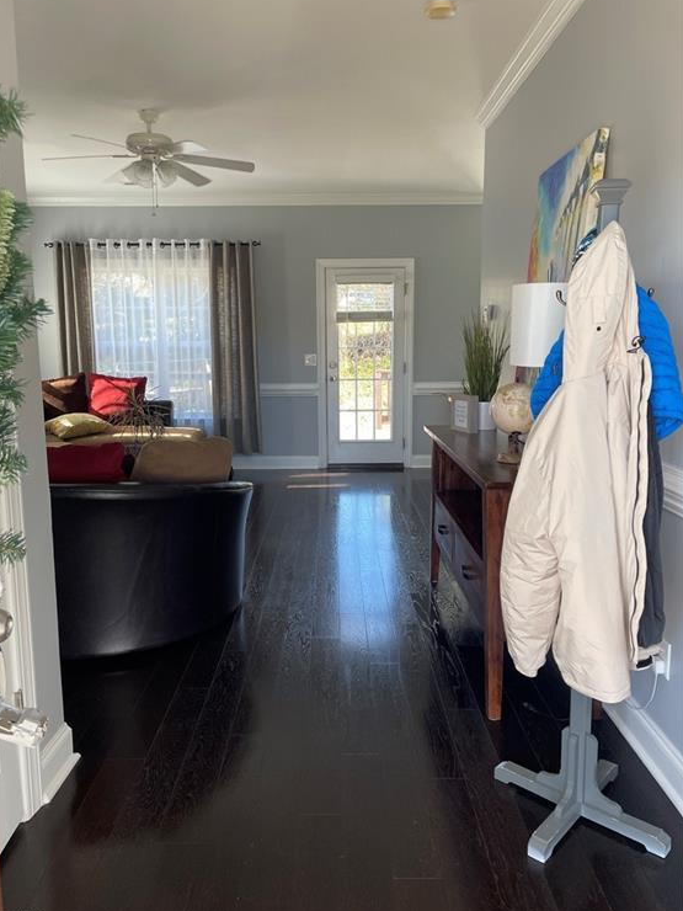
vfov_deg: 65.3
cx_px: 331
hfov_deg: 51.3
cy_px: 454
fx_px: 710
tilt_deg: -6.8
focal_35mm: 27
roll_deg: +1.3
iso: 80
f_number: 1.6
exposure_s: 1/121
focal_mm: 4.2
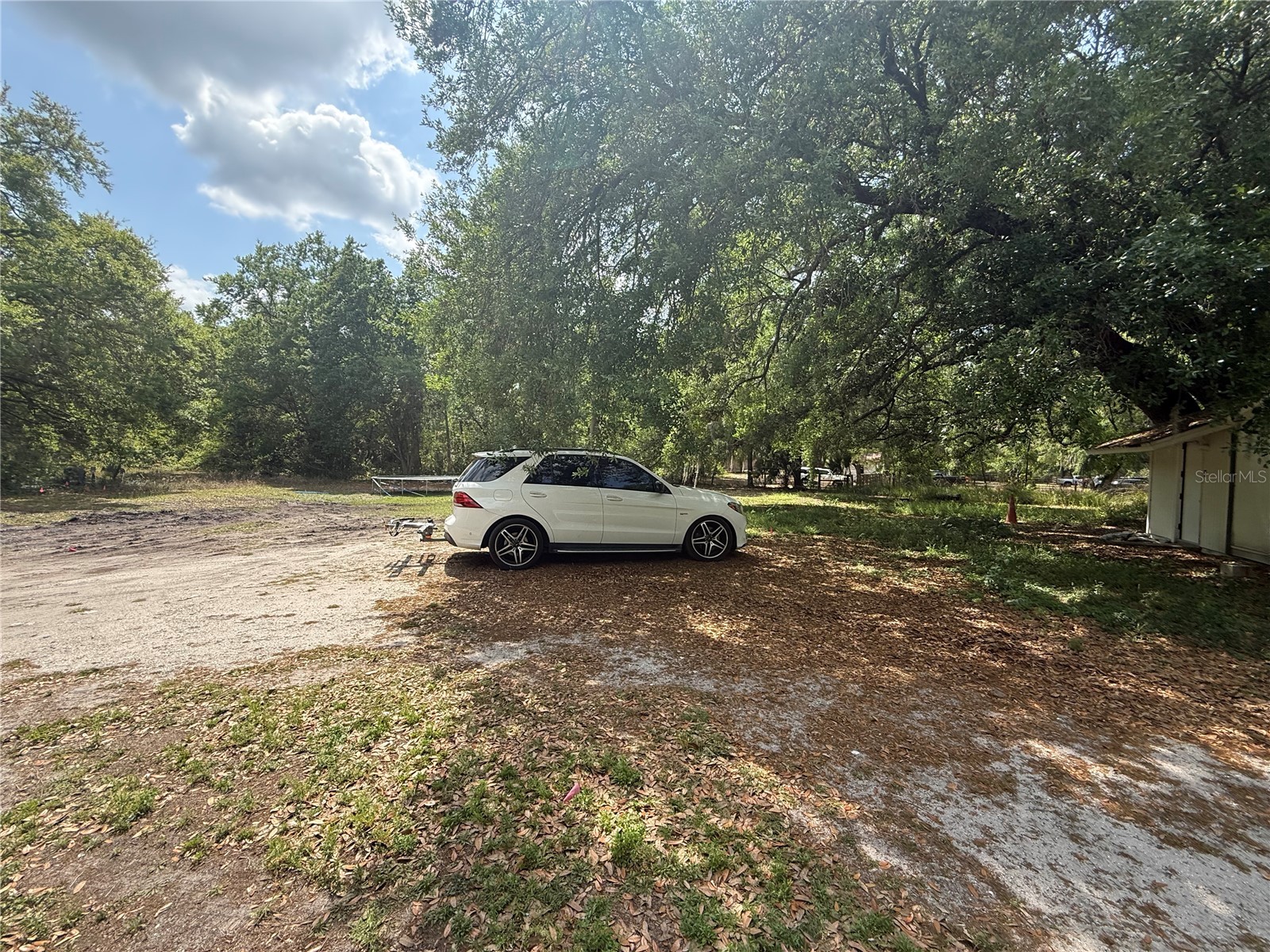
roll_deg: -1.2
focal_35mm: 14
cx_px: 635
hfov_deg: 102.1
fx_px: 514
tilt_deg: -3.0
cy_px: 476
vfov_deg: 85.7
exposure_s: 1/717
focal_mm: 2.22
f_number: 2.2
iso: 64
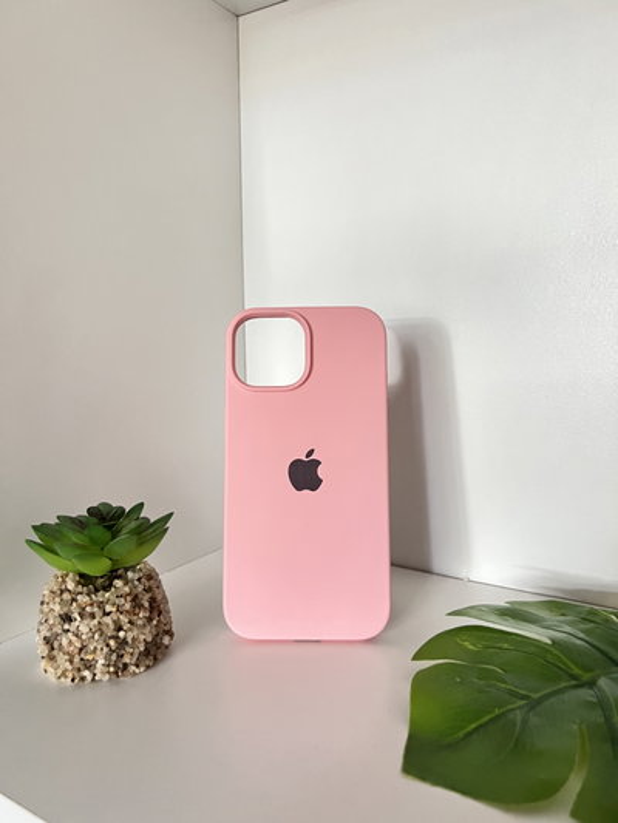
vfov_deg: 67.3
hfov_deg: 53.1
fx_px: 619
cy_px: 412
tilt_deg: -7.0
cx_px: 309
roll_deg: +1.8
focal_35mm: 26
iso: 500
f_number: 1.5
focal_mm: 5.7
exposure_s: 1/41
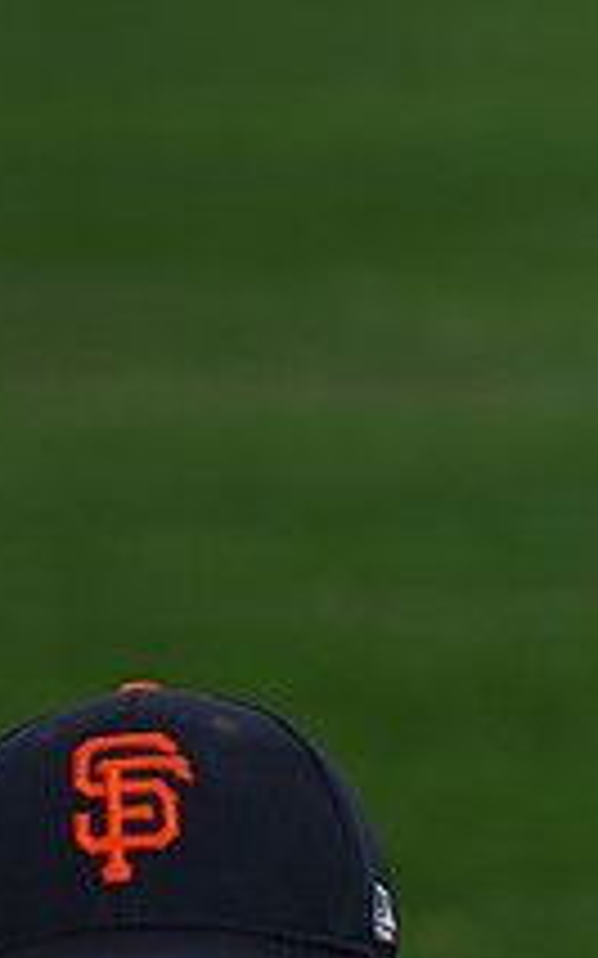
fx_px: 14117
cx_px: 191
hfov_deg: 2.4
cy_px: 1300
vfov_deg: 3.9
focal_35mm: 541
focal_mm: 195
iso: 200
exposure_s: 1/200
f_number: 8
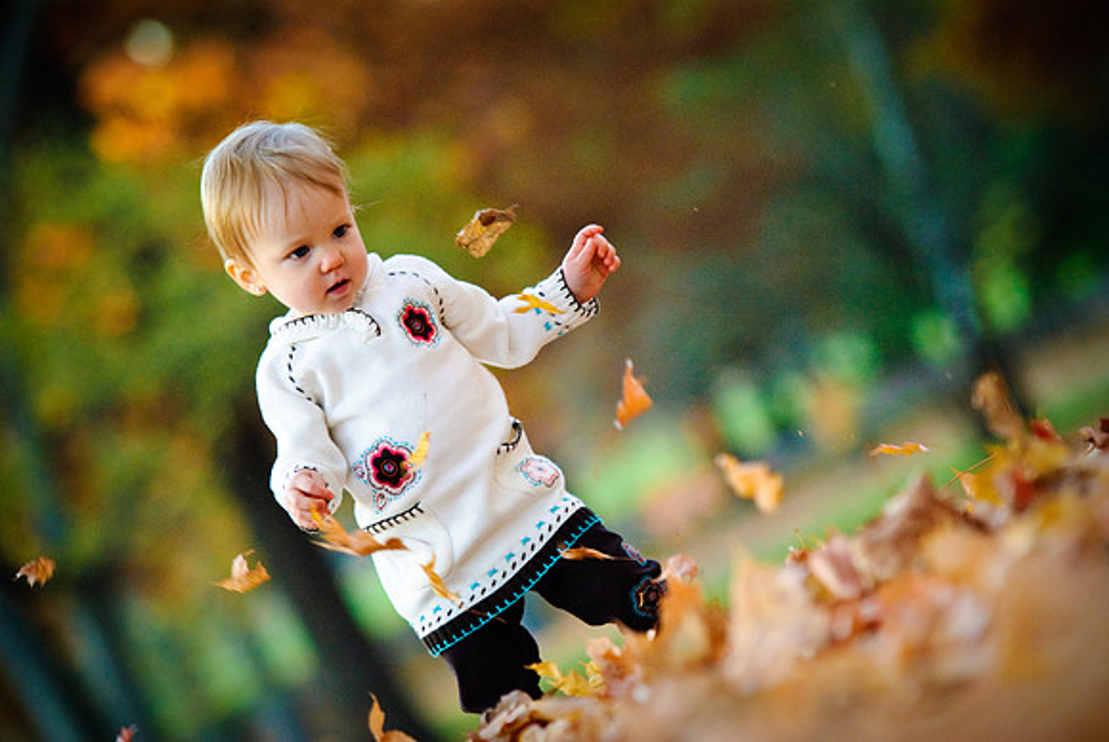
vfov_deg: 7.1
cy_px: 371
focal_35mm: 195
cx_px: 554
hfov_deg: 10.5
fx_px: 6013
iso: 400
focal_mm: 130
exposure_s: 1/180
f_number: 2.8
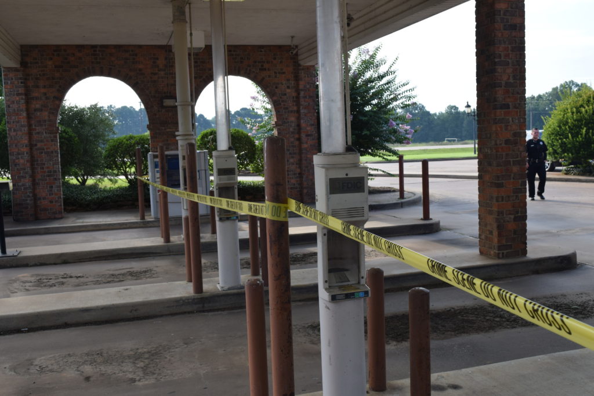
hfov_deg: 51.3
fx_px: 619
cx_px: 297
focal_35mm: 38
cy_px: 198
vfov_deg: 35.5
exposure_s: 1/250
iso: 280
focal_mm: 25
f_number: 8
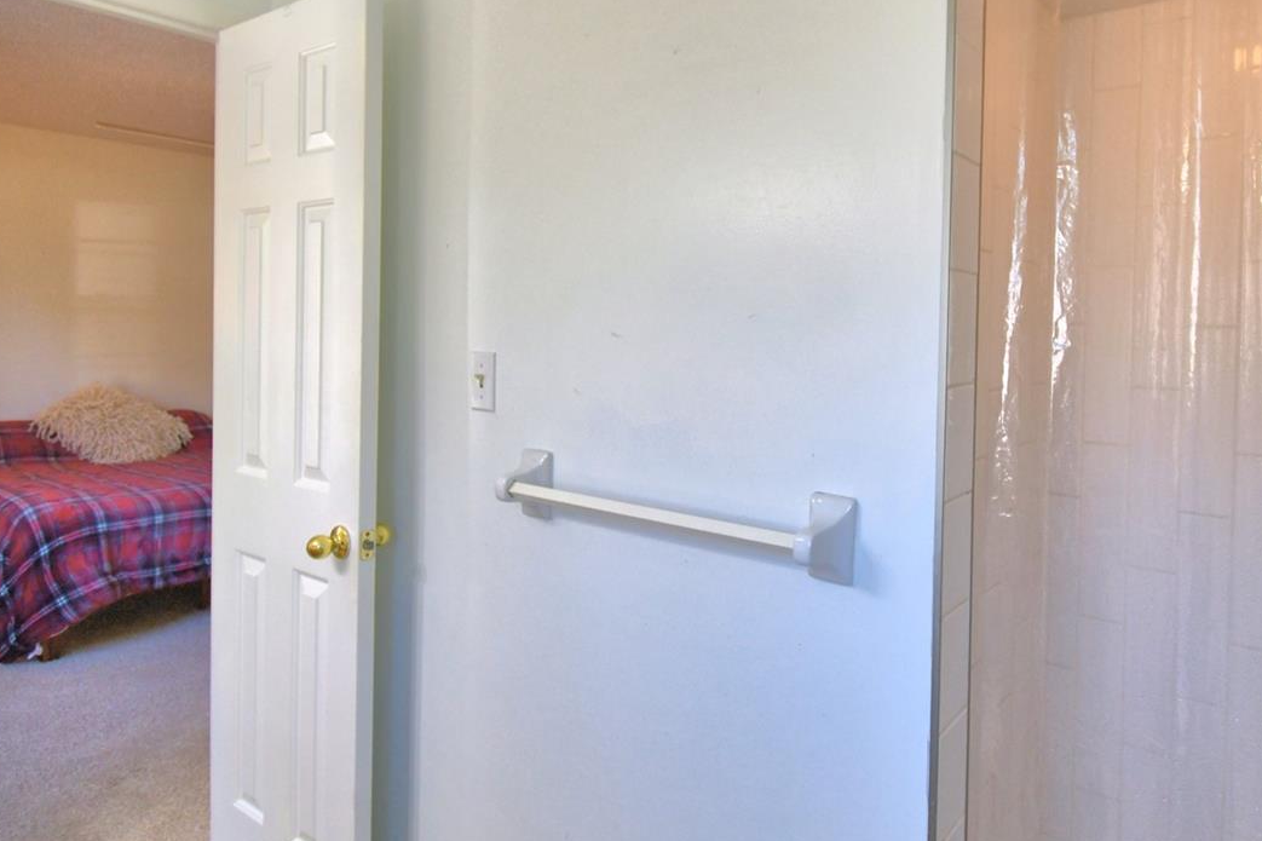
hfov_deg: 75.3
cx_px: 756
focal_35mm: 23
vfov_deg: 54.8
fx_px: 806
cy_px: 349
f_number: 4.5
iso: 360
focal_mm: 10
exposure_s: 1/125
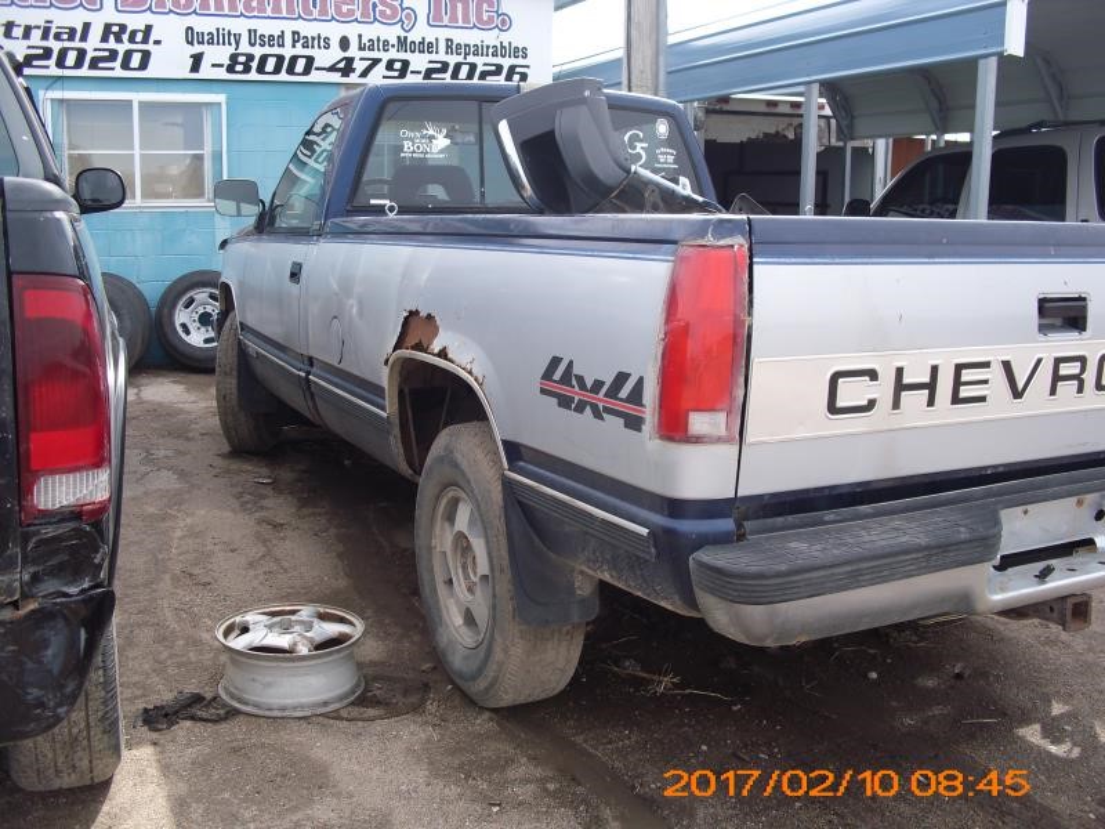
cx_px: 552
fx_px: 1149
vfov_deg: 39.7
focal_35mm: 36
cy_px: 414
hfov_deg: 51.4
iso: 80
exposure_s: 1/400
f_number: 3.1
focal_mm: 6.3
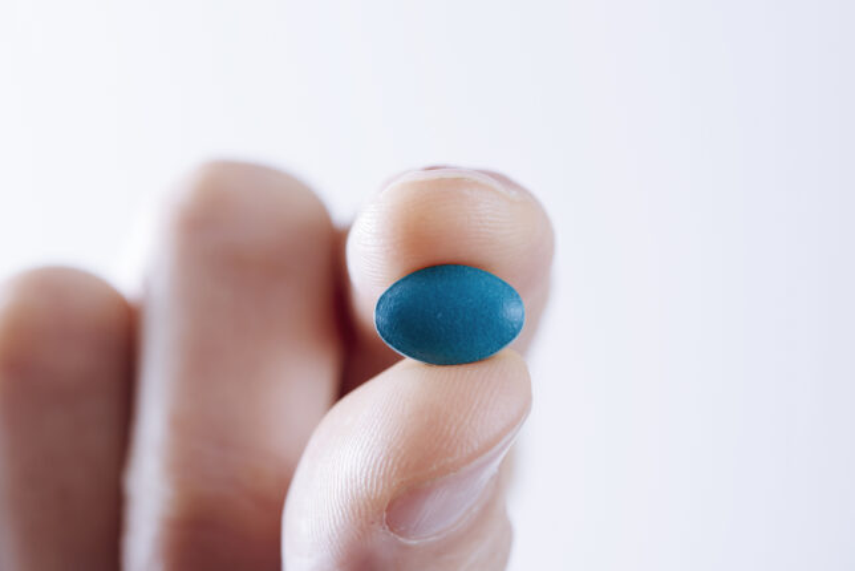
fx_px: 2495
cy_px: 286
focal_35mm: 105
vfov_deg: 13.1
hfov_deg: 19.4
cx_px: 428
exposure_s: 1/125
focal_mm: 105
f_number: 10
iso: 64
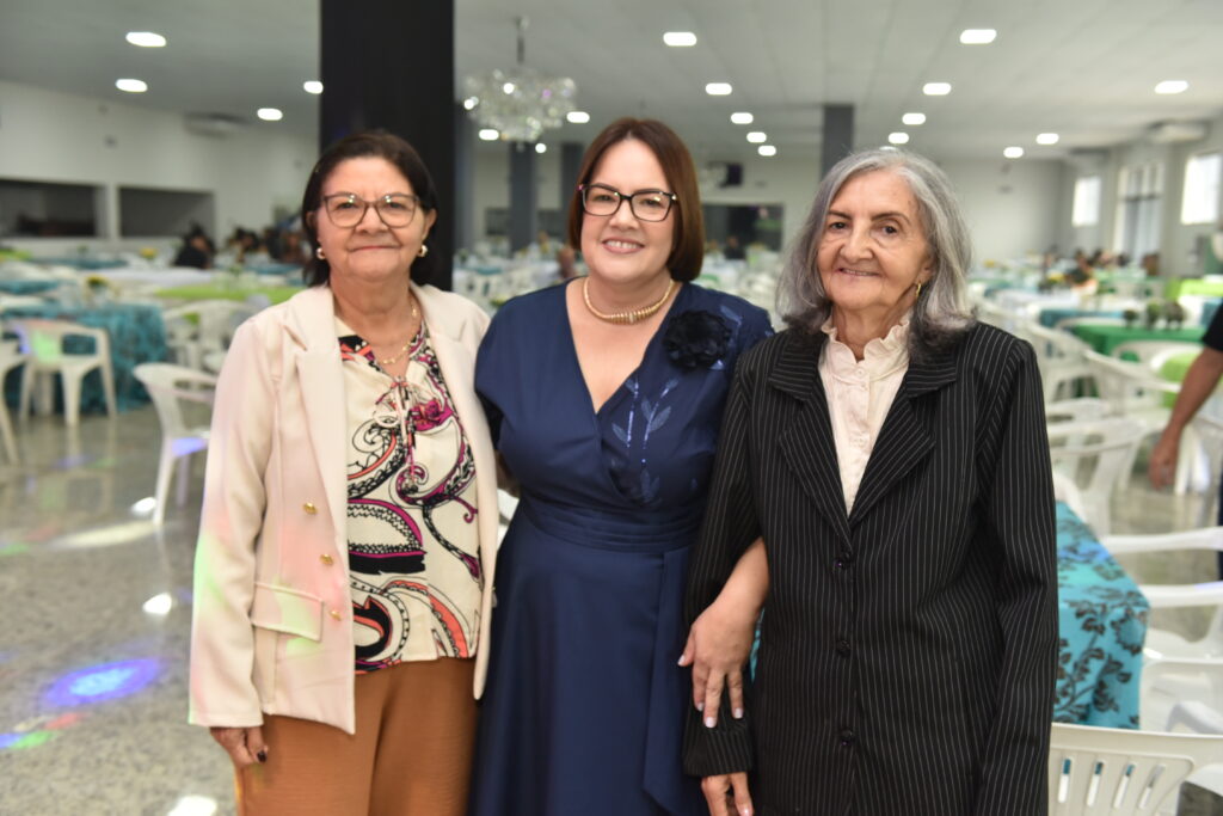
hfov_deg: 53.1
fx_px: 1223
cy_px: 408
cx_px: 612
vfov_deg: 36.9
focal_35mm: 36
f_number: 3.2
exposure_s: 1/125
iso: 1600
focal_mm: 36
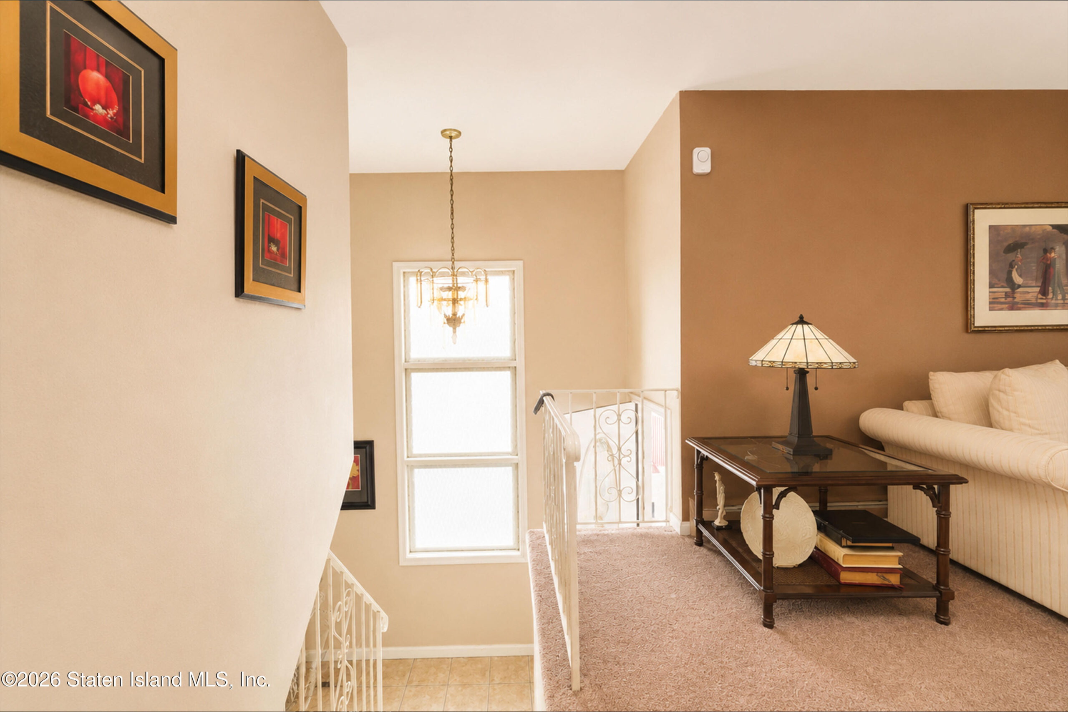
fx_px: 475
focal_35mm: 16
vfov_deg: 73.8
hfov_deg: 96.7
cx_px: 534
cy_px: 356
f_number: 5
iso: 64
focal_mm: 16
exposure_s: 1/50
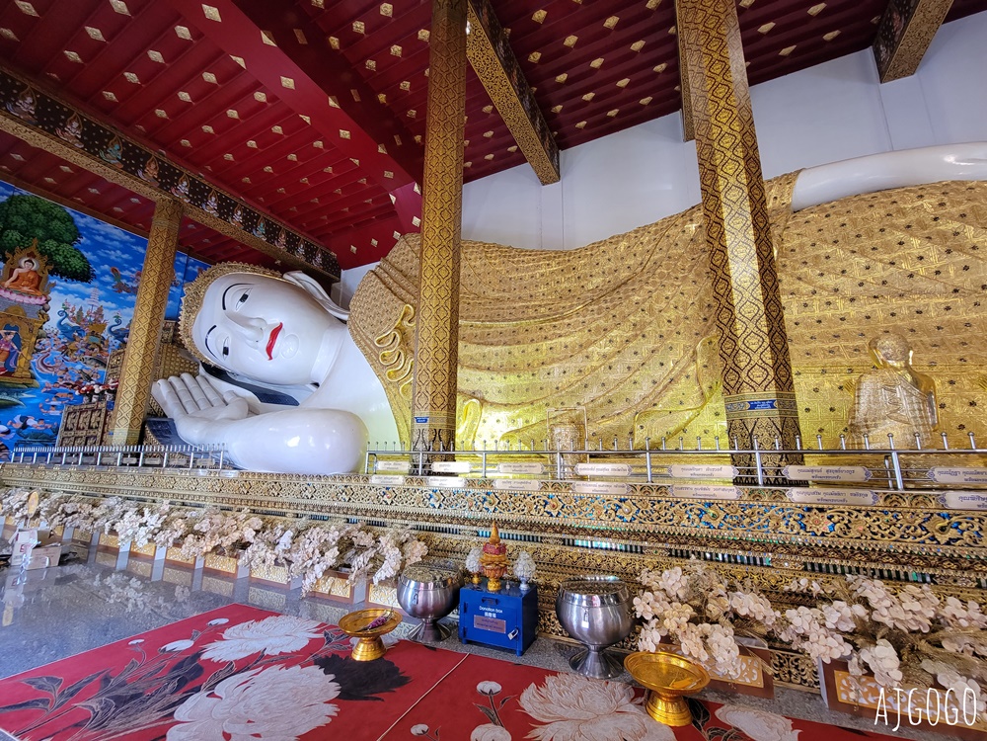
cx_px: 494
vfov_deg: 89.9
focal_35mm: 13
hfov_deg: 106.2
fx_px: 371
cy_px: 370
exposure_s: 1/50
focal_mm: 2.2
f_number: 2.2
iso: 200
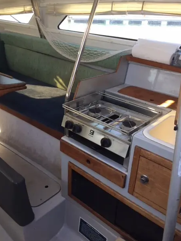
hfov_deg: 45.4
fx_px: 216
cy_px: 122
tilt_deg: -26.3
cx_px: 86
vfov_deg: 58.4
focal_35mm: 31
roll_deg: -0.1
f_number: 2.2
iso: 50
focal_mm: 4.15
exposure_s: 1/120
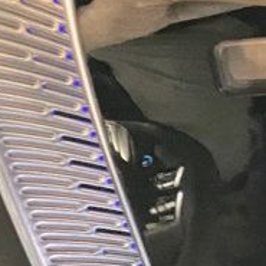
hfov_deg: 11.1
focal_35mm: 127
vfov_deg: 13.6
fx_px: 1104
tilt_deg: +48.6
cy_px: 236
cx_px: 671
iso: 640
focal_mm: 4.2
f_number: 1.6
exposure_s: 1/30
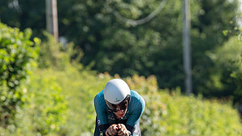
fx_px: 4404
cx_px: 113
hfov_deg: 3.1
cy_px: 180
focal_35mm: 686
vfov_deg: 1.8
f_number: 3.5
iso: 320
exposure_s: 1/1000
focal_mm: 191
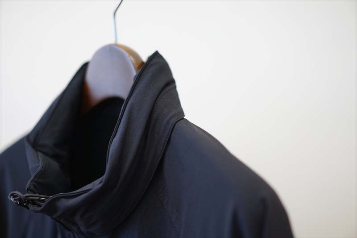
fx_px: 545
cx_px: 178
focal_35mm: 55
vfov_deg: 24.6
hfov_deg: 36.3
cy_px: 119
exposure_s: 1/60
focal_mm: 55
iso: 200
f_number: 1.8
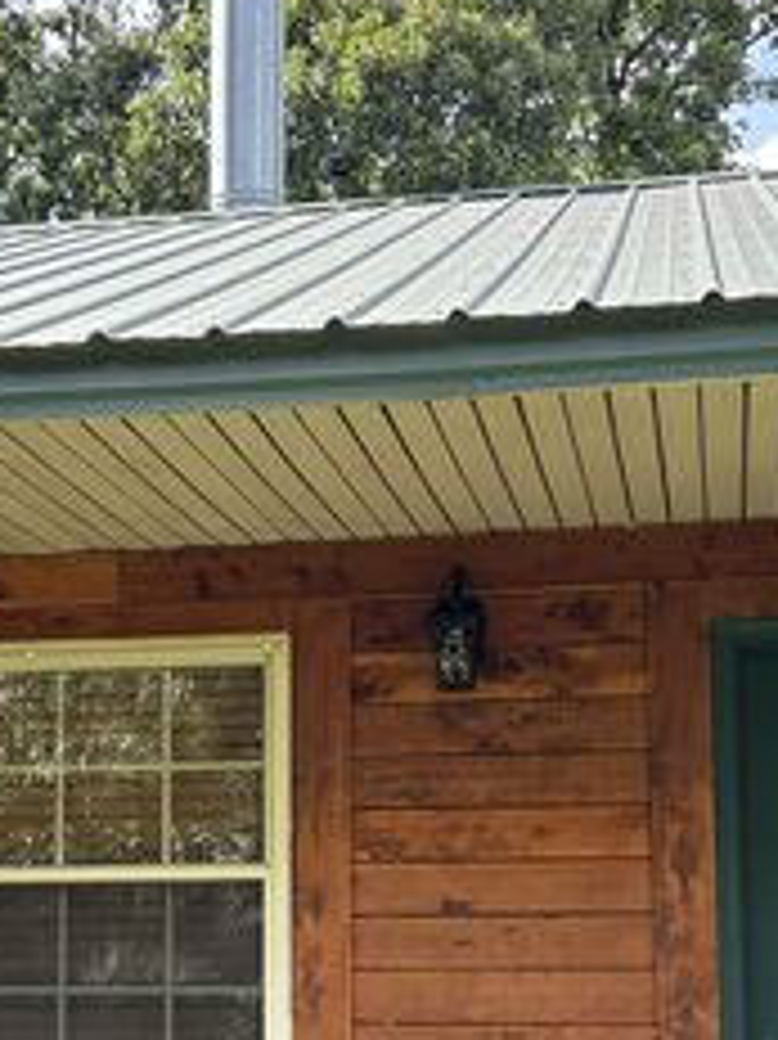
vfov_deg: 25.8
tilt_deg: +6.3
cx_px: 245
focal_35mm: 75
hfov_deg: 19.5
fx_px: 2250
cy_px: 734
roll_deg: -0.8
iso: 50
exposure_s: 1/425
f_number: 1.6
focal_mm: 5.96
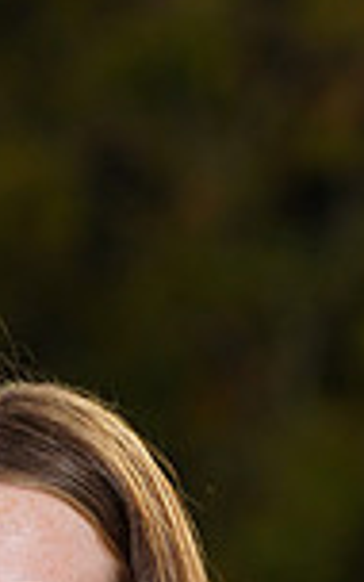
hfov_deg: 1.4
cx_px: -44
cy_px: 996
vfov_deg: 2.3
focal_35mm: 912
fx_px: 14476
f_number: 9
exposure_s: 1/250
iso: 160
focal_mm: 235
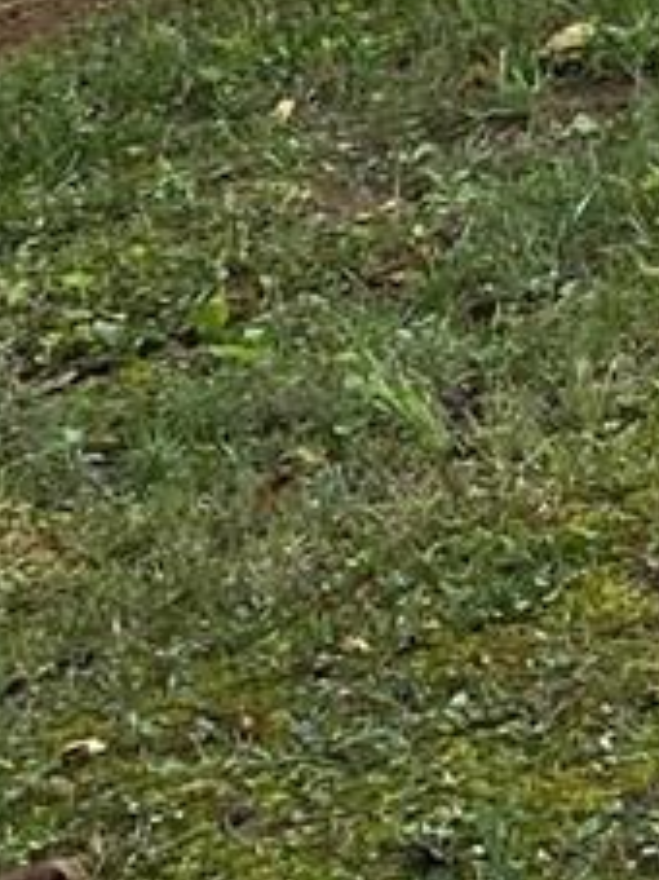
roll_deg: +1.8
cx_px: 2136
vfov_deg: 10.2
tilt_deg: -5.6
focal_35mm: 176
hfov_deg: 7.3
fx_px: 4472
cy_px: -977
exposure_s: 1/241
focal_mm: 4.25
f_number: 1.8
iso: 32
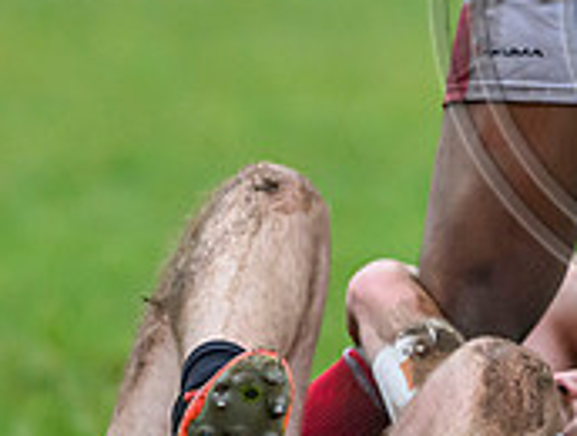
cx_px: 807
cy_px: -111
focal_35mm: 1657
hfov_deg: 1.2
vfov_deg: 0.9
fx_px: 27697
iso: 4000
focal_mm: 400
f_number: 3.5
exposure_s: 1/2000
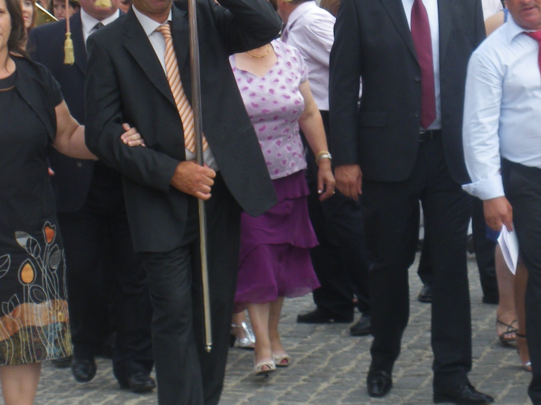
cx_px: 532
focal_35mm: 131
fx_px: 2047
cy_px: 122
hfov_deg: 14.8
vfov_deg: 11.3
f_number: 4.6
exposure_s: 1/80
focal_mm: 11.1
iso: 80
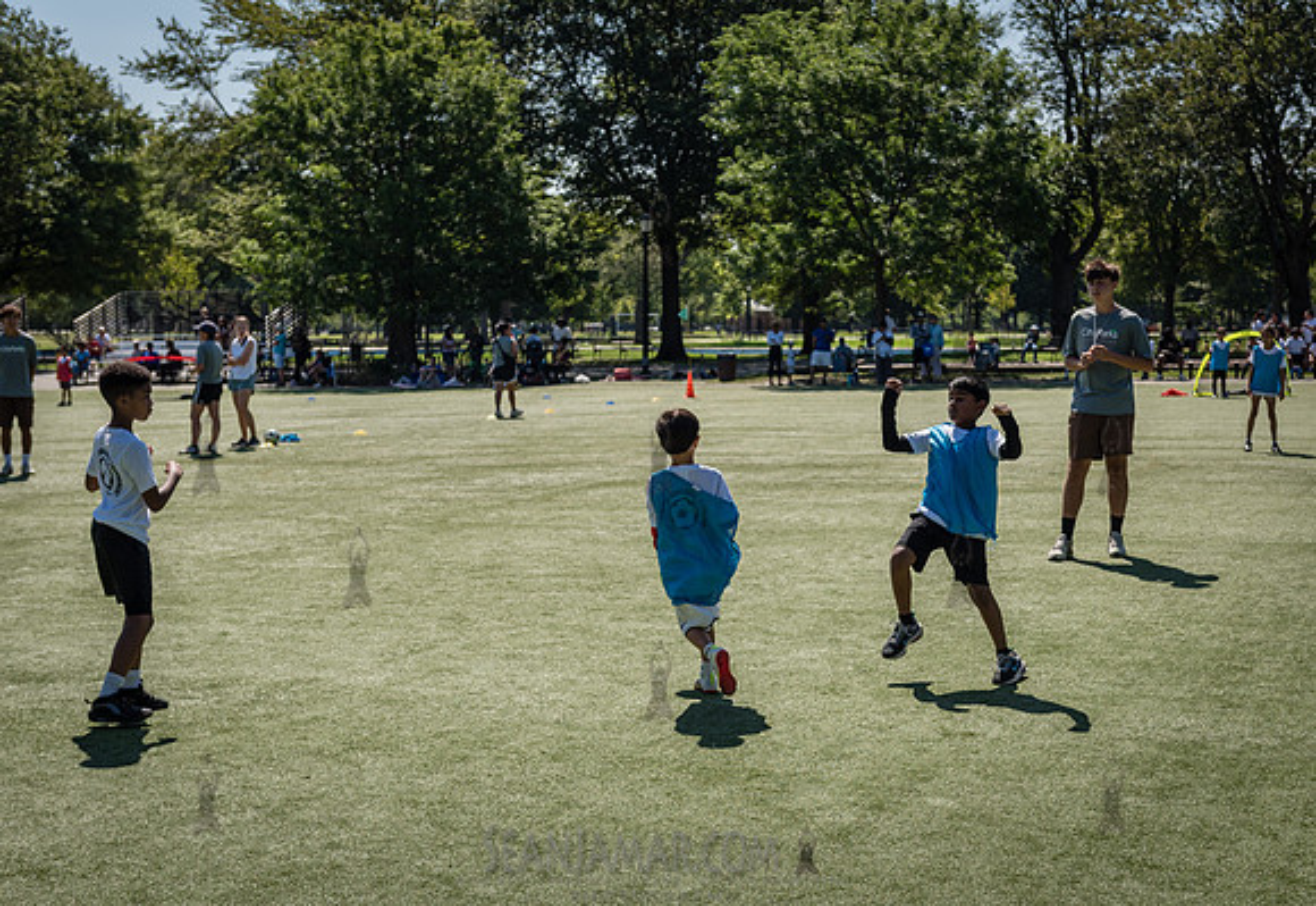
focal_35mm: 57
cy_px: 500
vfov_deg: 24.1
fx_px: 2121
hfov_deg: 34.4
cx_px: 774
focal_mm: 48
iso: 200
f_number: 4
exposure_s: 1/1600
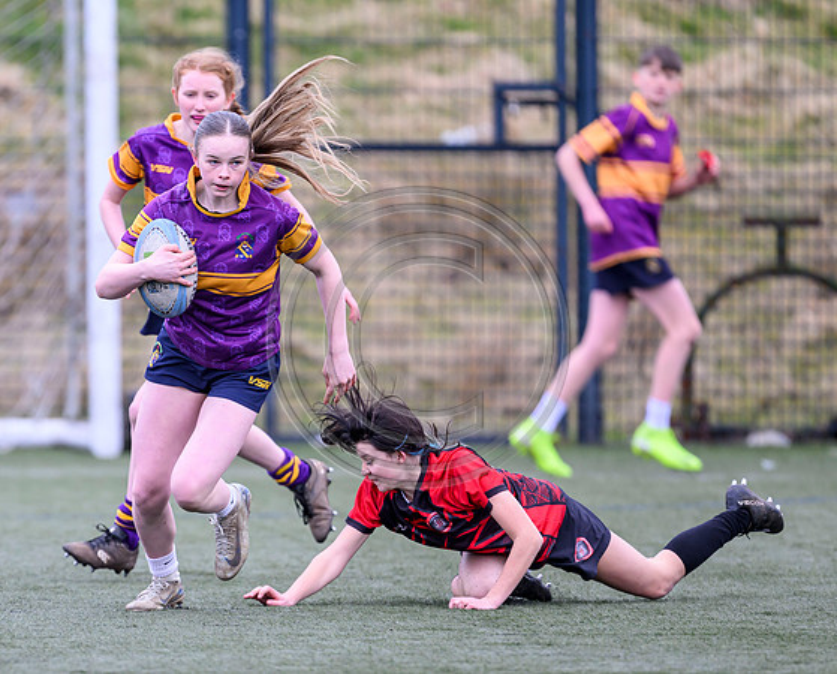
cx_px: 225
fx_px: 17061
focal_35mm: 687
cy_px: 444
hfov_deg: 2.8
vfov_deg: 2.3
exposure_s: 1/1250
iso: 500
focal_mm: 400
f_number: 3.2
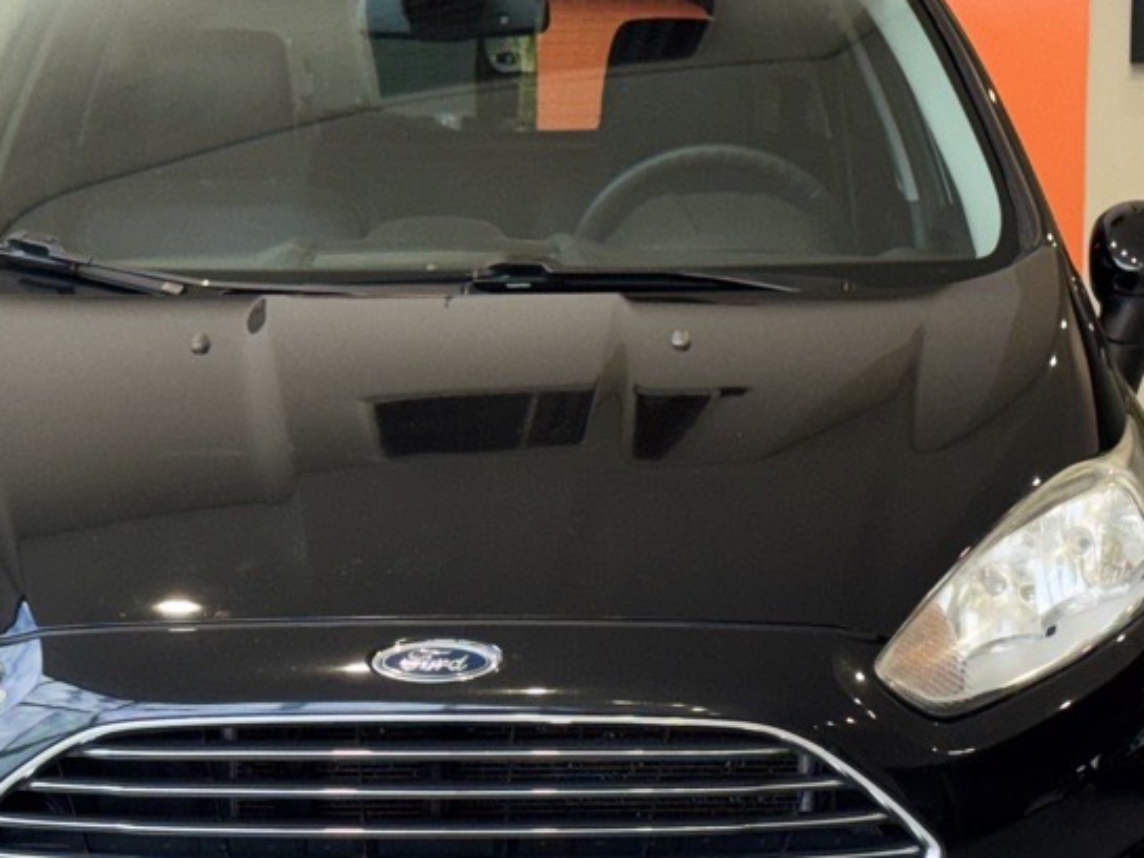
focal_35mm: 127
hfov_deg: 15.5
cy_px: 660
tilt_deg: -9.8
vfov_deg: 11.6
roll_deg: +0.0
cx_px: 429
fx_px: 4197
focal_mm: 6.76
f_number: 1.78
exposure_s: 1/336
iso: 64
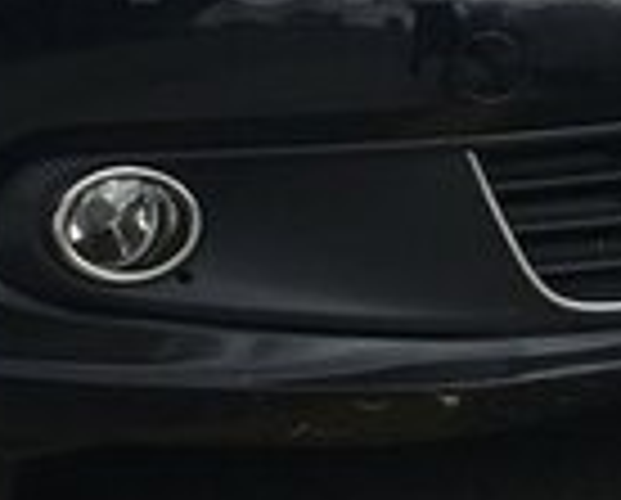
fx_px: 2486
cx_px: 554
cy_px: -65
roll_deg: +4.5
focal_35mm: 135
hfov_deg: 14.1
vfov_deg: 11.3
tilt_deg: -0.8
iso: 25
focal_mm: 4.15
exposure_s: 1/1570
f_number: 2.2
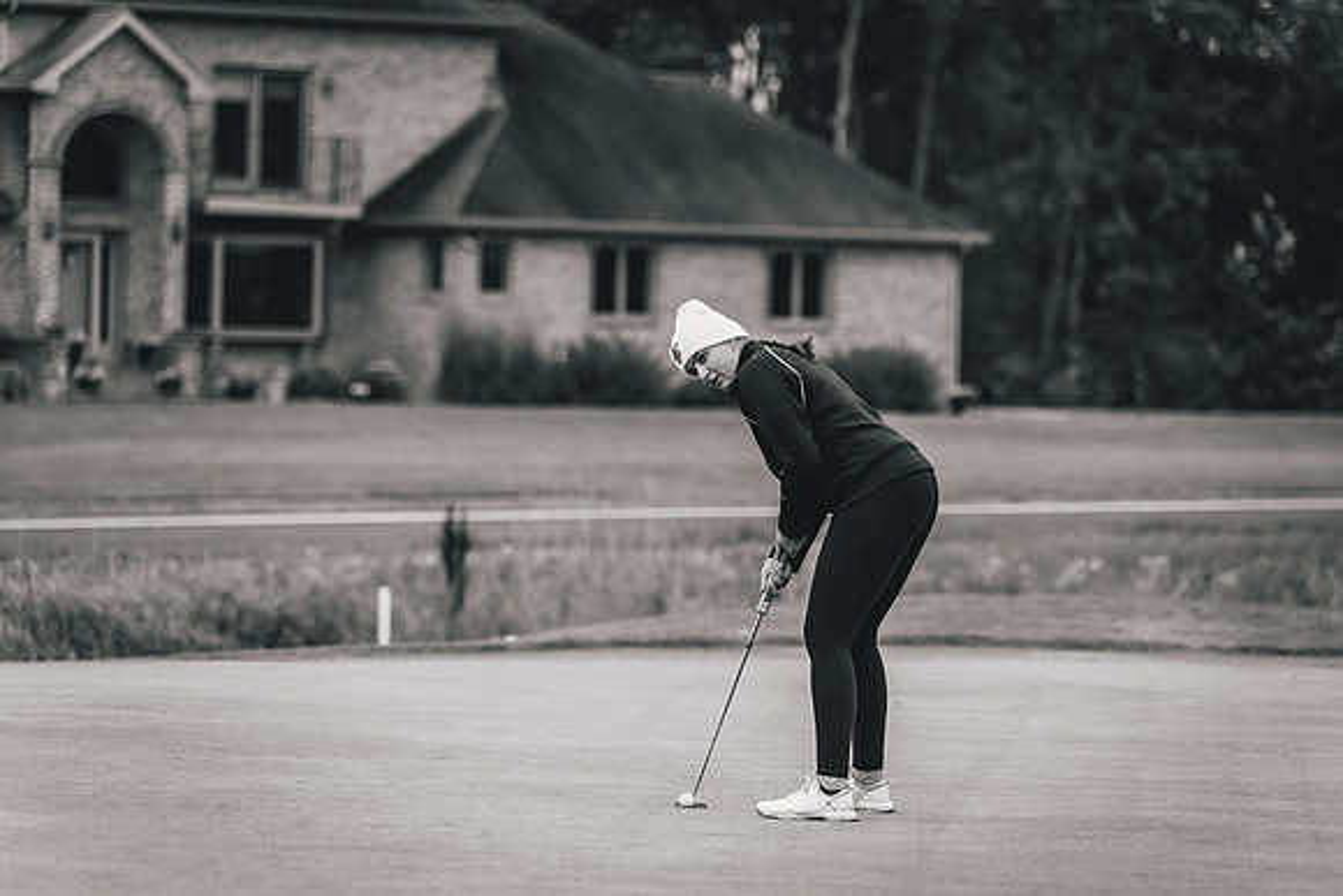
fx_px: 6880
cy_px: 533
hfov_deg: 11.1
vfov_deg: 7.5
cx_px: 746
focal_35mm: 184
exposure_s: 1/800
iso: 800
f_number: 3.2
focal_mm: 150
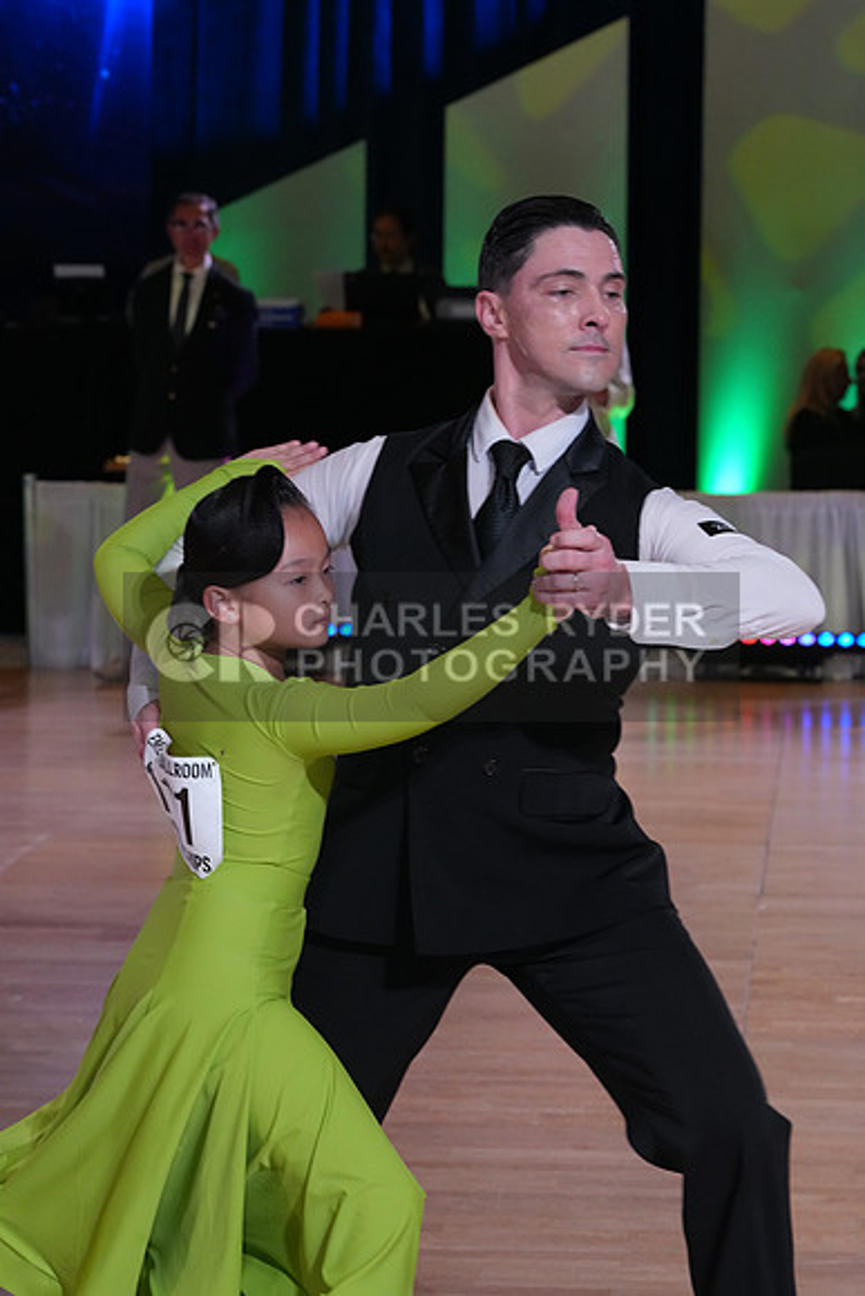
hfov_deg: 12.2
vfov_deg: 18.3
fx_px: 4034
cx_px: 432
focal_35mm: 112
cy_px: 648
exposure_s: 1/250
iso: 3200
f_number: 8
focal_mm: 112
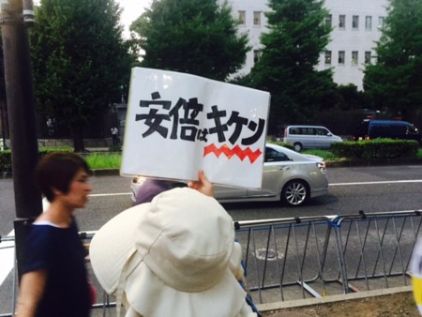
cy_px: 158
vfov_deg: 48.3
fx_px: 354
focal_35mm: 29
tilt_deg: -1.0
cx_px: 211
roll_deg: +0.7
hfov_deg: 61.6
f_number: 2.2
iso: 125
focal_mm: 4.15
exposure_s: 1/30
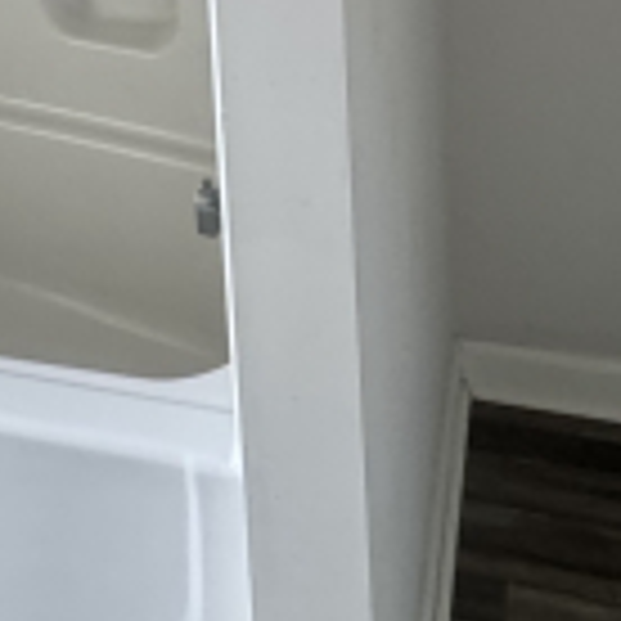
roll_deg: +3.6
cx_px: 146
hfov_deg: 28.1
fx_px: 1218
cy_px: -324
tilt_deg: -6.6
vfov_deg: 22.9
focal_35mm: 60
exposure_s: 1/70
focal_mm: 2.22
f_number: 2.2
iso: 320
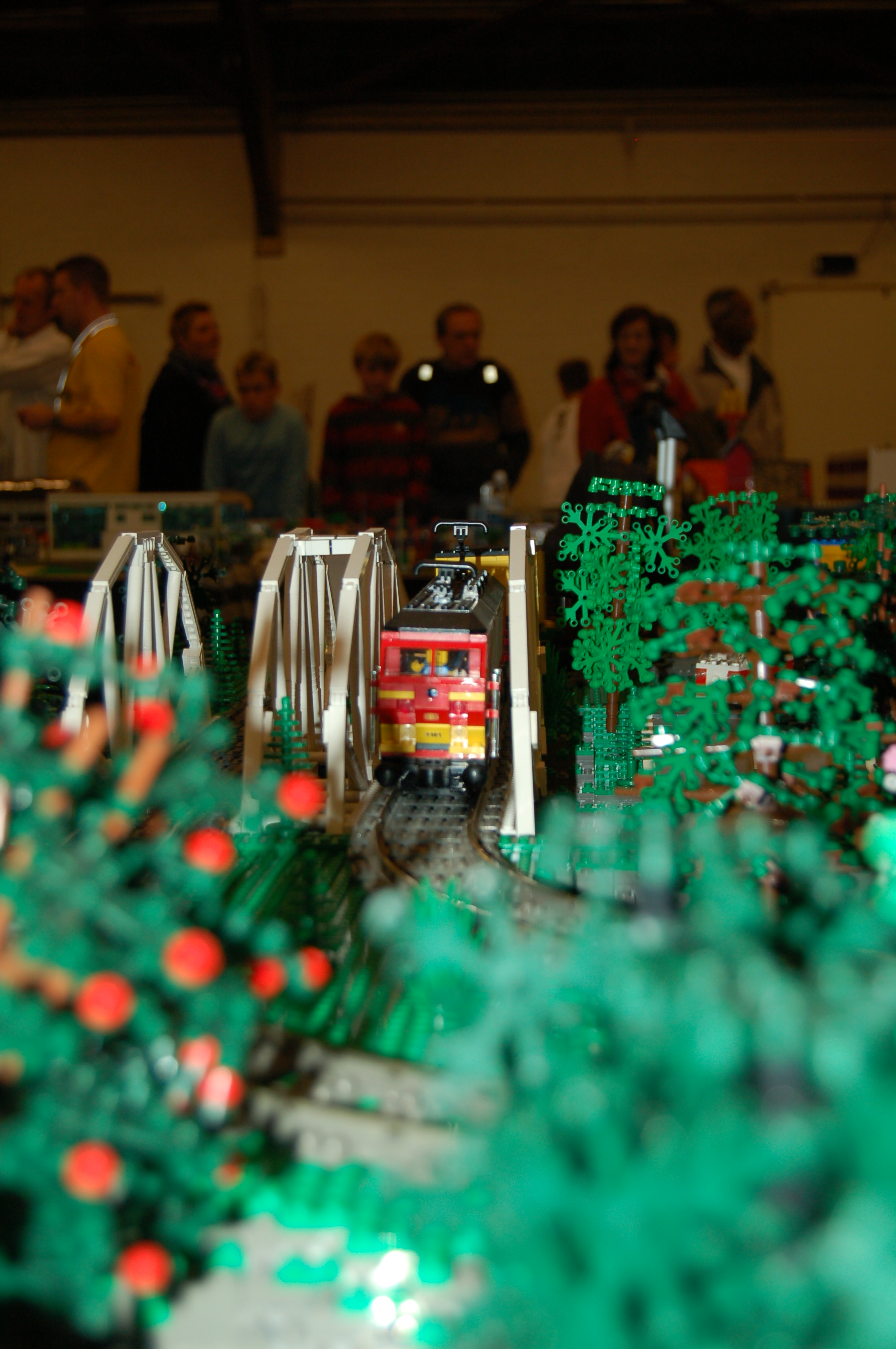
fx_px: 2132
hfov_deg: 23.7
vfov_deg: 35.1
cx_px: 448
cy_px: 674
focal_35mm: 57
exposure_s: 1/60
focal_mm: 38
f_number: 4.8
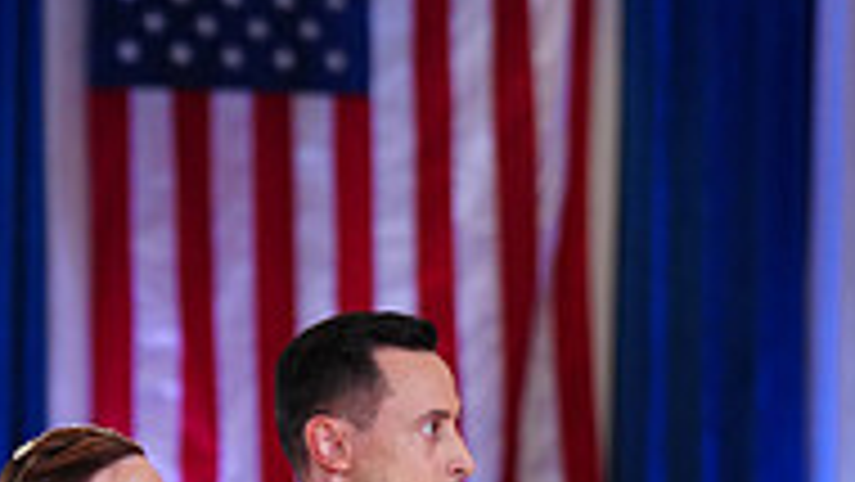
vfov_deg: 4.0
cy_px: 1032
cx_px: 61
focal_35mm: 298
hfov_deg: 7.2
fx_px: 6758
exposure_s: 1/400
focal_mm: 93
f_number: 2.8
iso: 1600
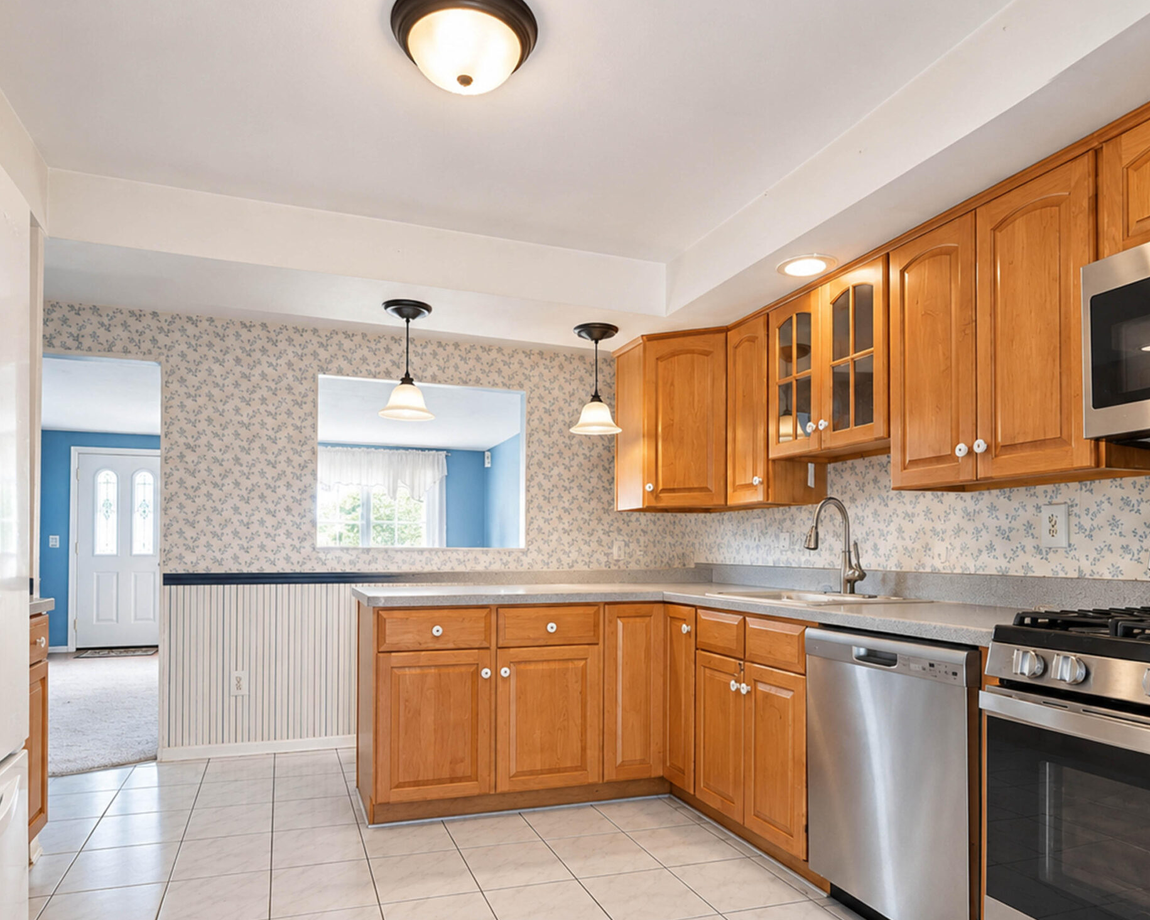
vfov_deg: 65.2
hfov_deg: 77.6
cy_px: 528
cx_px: 578
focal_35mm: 21
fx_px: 715
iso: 320
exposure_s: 1/30
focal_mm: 16
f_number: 4
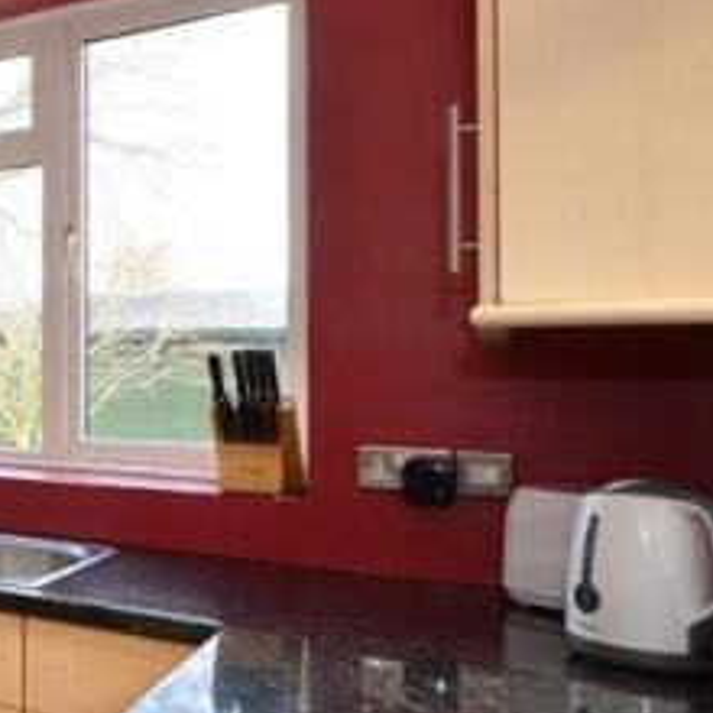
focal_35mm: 38
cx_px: -321
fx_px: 886
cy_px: 384
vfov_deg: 43.8
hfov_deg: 29.5
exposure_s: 1/4
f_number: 11
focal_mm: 10
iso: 200
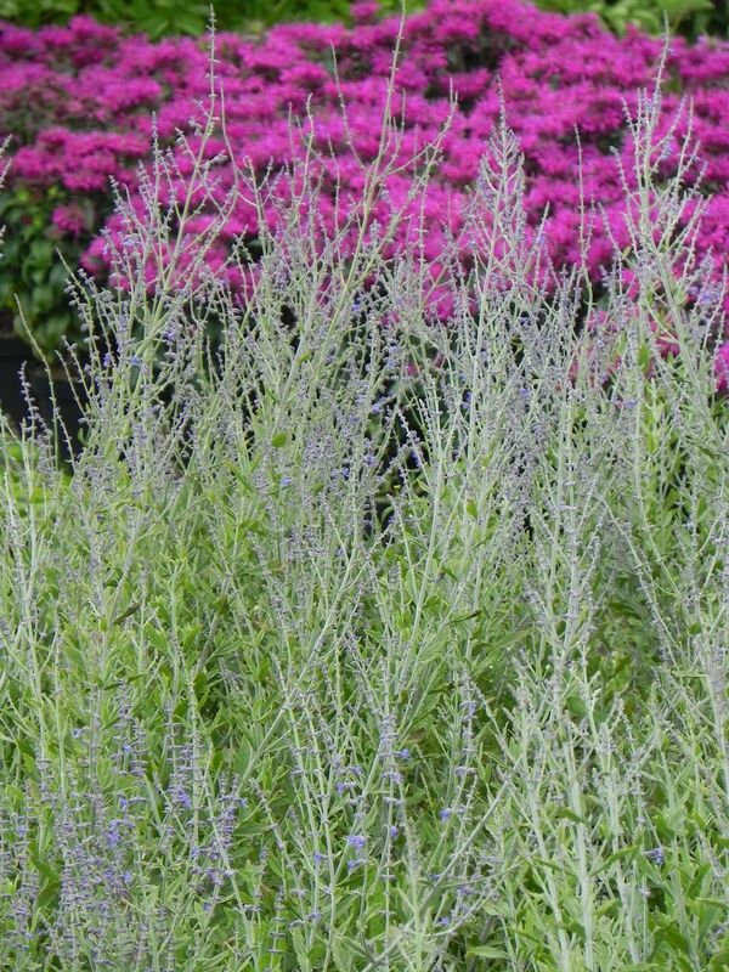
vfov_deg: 6.8
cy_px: 486
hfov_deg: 5.1
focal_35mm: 291
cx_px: 364
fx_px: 8171
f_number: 5
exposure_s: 1/320
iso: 160
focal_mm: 51.8
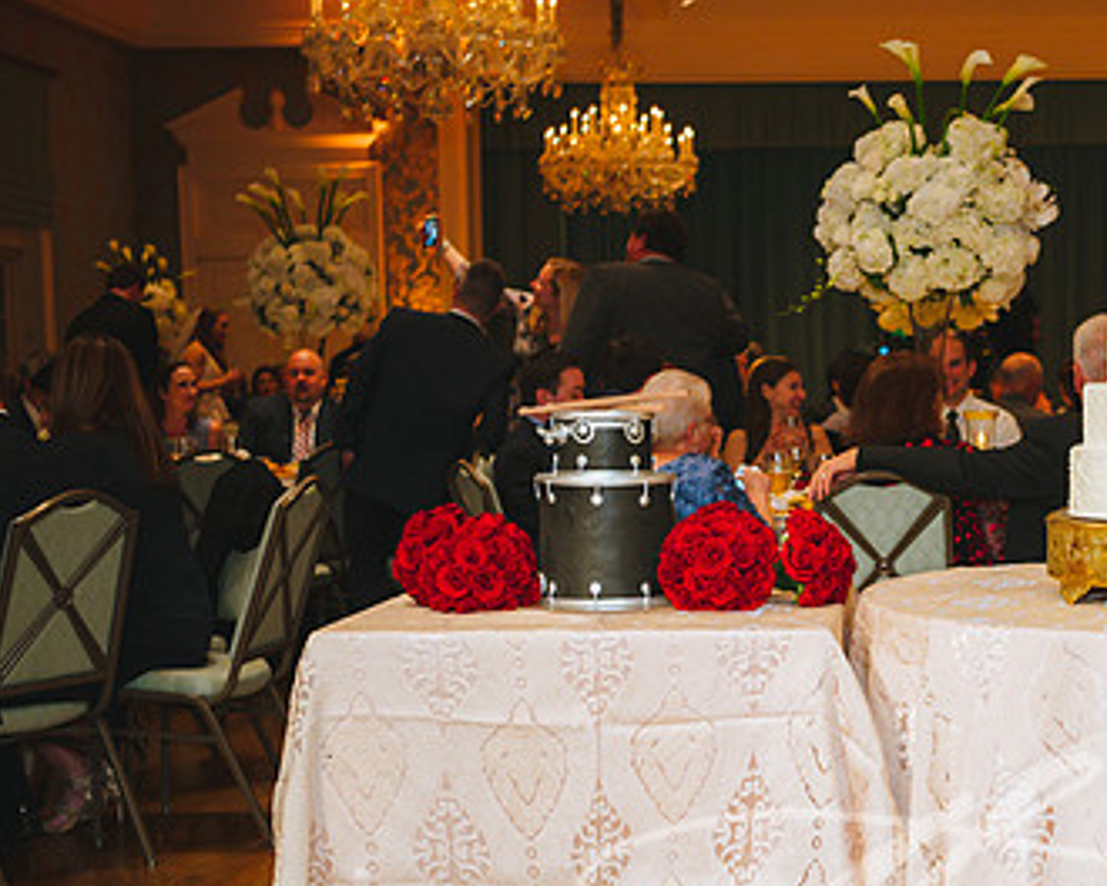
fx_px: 2162
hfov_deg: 28.0
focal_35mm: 66
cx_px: 909
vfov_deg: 23.1
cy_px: 564
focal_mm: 40
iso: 1250
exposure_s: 1/200
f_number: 2.8
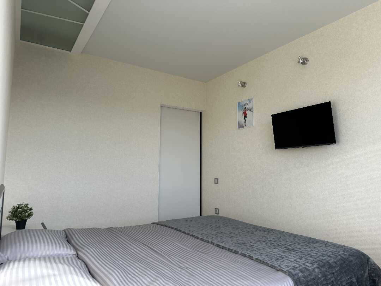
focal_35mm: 24
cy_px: 143
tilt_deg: +6.8
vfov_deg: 56.8
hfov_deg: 71.6
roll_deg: -0.4
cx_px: 190
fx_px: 264
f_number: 1.78
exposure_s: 1/323
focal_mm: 6.86
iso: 80
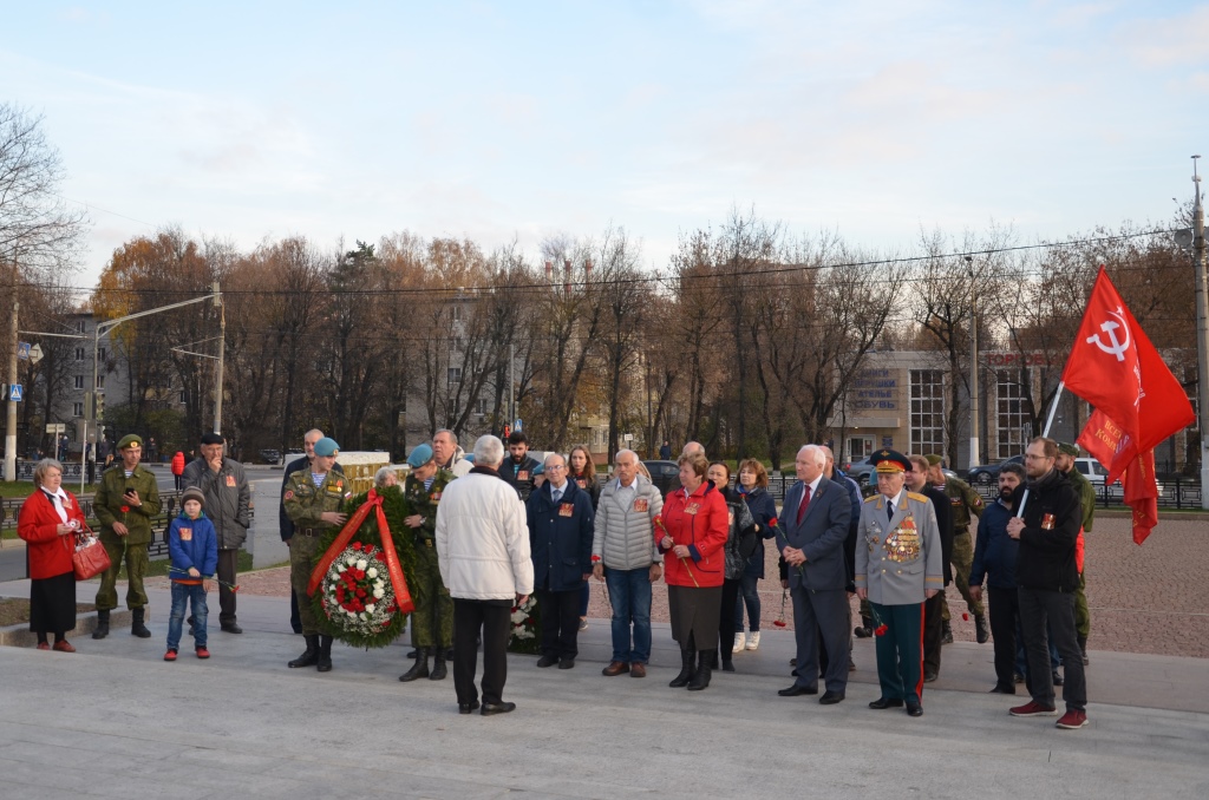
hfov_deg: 57.3
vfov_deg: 39.8
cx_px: 604
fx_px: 1106
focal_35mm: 33
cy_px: 400
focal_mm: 22
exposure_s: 1/250
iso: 200
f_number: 4
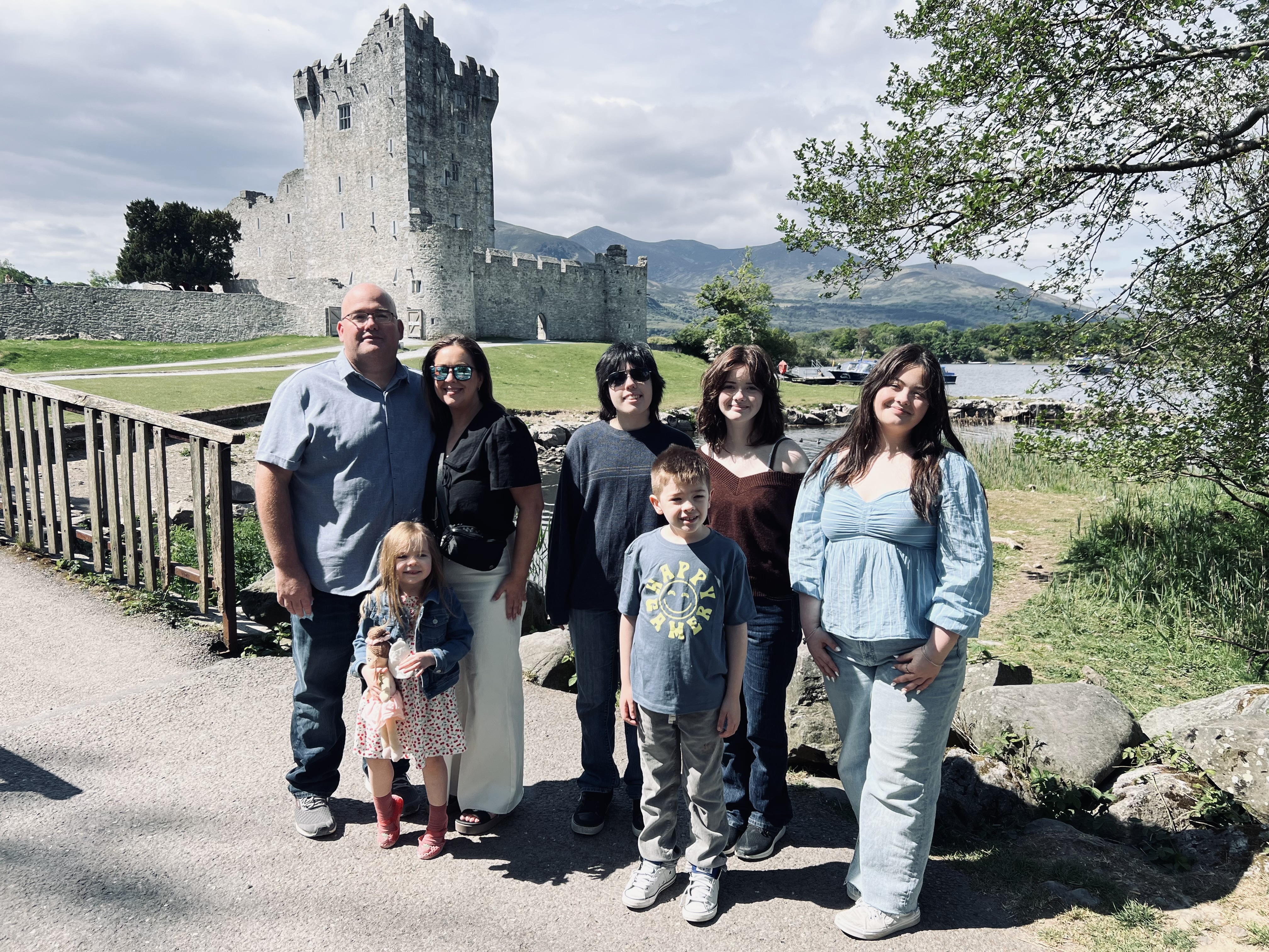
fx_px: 953
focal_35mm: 26
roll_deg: +0.4
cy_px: 476
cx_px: 634
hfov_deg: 67.3
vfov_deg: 53.1
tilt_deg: -6.6
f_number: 1.5
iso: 50
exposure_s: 1/2994
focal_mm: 5.7
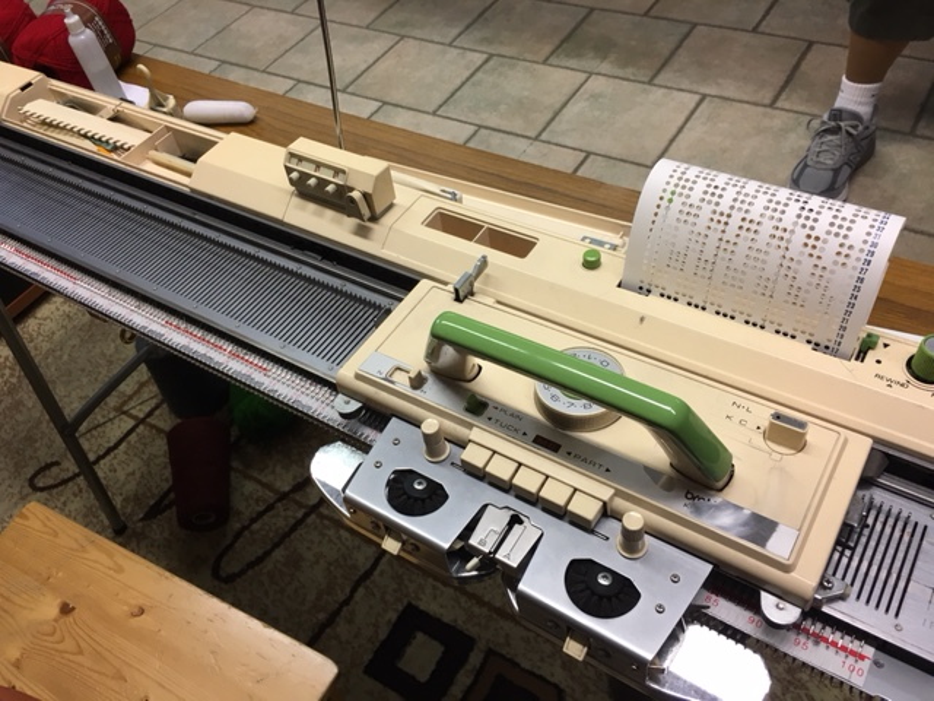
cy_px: 350
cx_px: 467
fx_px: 782
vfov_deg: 48.2
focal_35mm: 29
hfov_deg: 61.7
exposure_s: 1/33
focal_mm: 4.15
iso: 50
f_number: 2.2
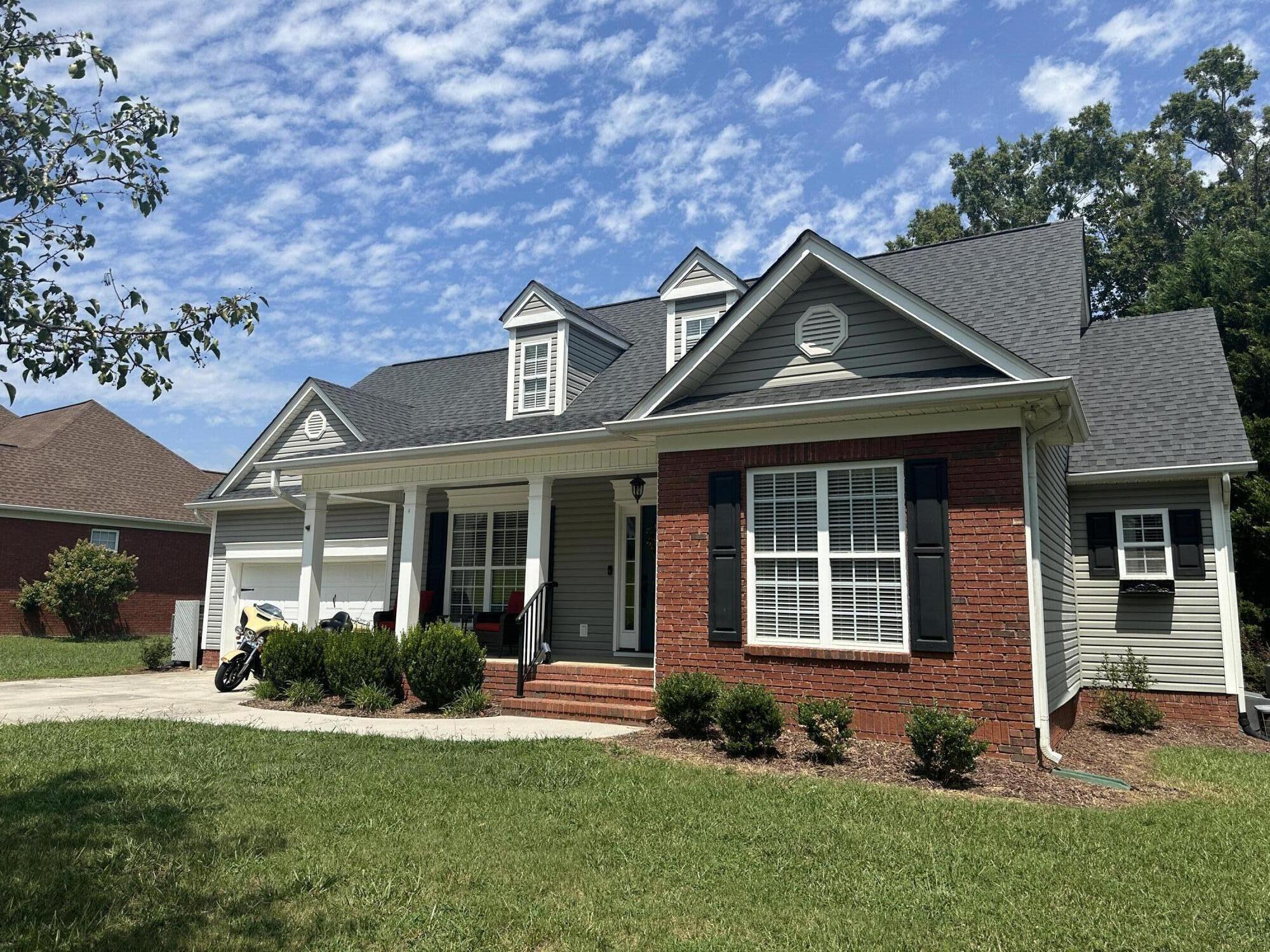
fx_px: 881
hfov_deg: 71.6
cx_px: 635
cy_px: 476
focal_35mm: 24
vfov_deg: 56.8
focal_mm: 6.86
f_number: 1.78
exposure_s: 1/4762
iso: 80
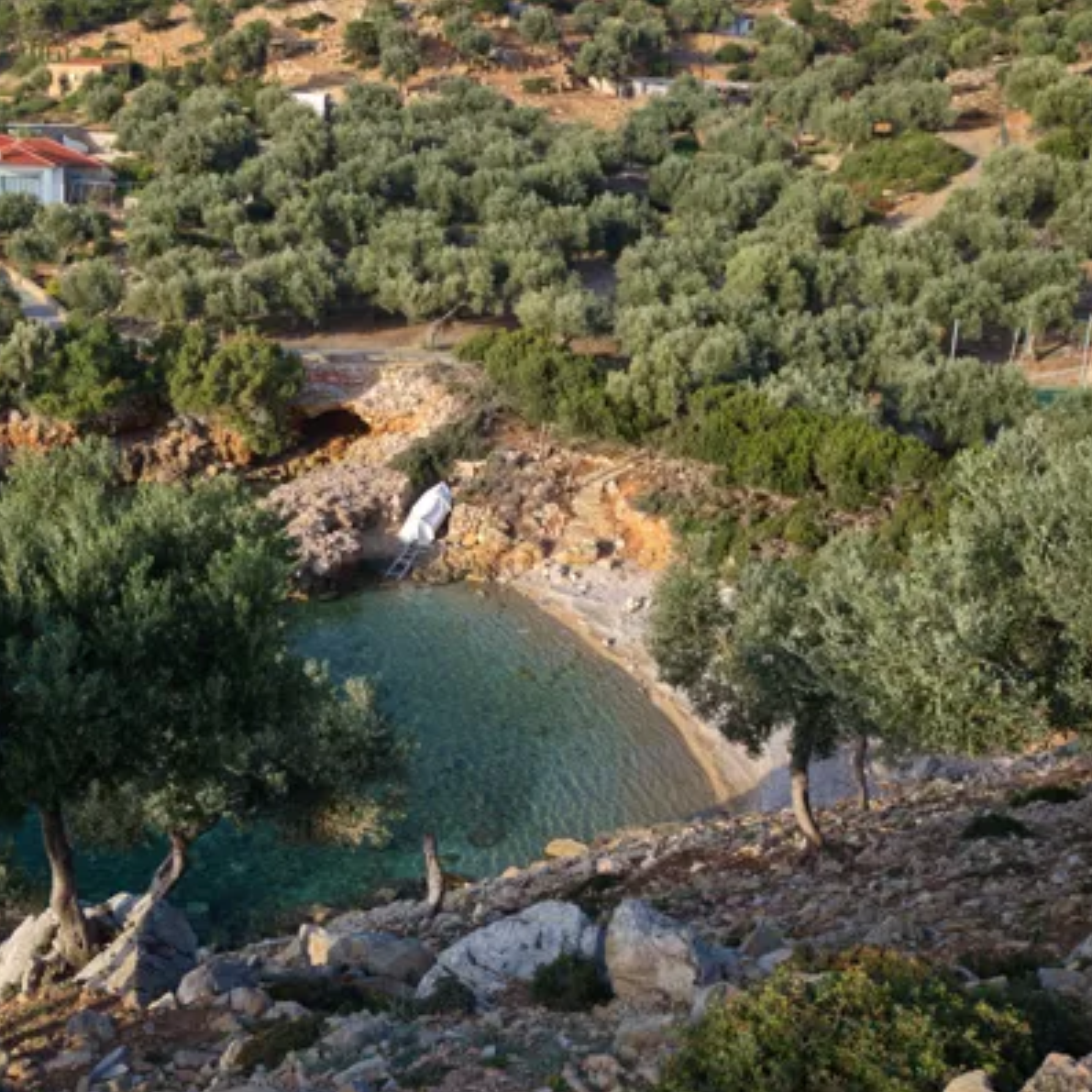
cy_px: 547
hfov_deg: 37.3
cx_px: 407
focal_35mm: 45
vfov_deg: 37.6
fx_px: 1606
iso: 200
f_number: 6.3
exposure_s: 1/200
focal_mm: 35
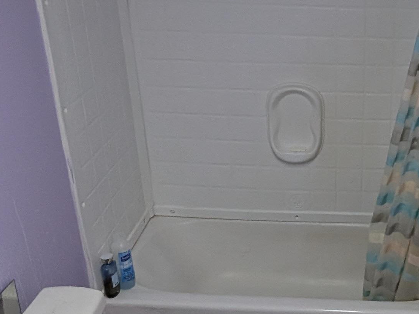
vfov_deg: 35.8
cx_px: 350
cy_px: 197
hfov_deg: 44.0
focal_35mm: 40
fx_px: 484
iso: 434
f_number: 2.2
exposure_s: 1/303
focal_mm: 2.22
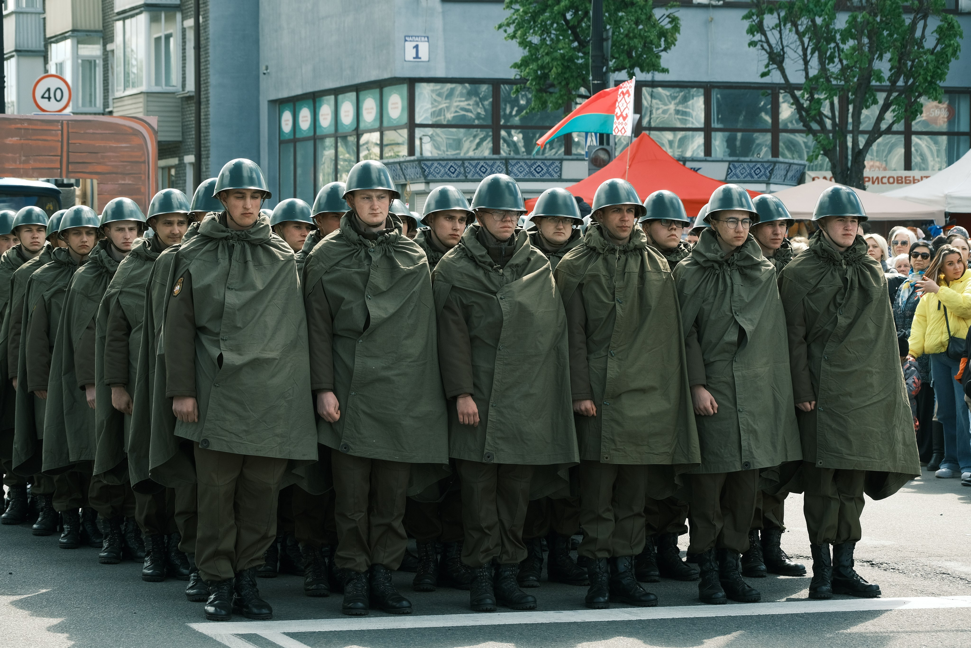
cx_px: 486
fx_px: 2832
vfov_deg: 13.0
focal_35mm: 105
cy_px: 324
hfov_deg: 19.5
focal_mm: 70
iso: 200
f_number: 6.4
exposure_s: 1/200
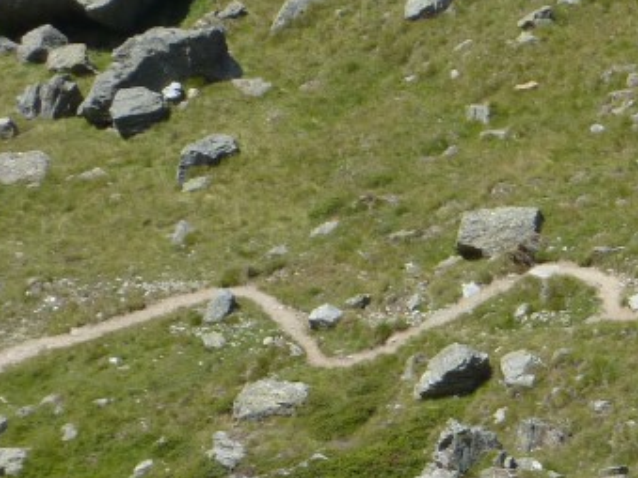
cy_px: 252
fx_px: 7628
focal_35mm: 414
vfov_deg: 3.6
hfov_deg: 4.8
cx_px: 911
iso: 80
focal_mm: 22.5
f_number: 4.5
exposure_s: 1/500
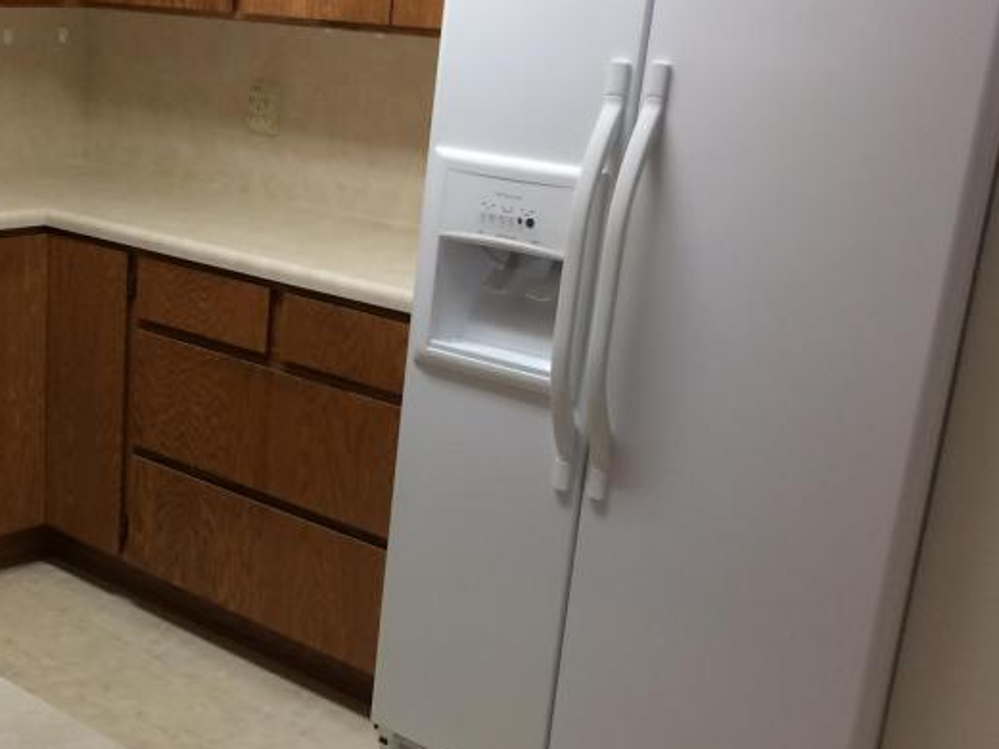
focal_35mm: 57
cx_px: 127
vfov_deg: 25.6
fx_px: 1645
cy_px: 485
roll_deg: -1.7
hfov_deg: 32.3
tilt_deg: -18.5
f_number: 2.2
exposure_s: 1/30
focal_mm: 4.15
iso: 100
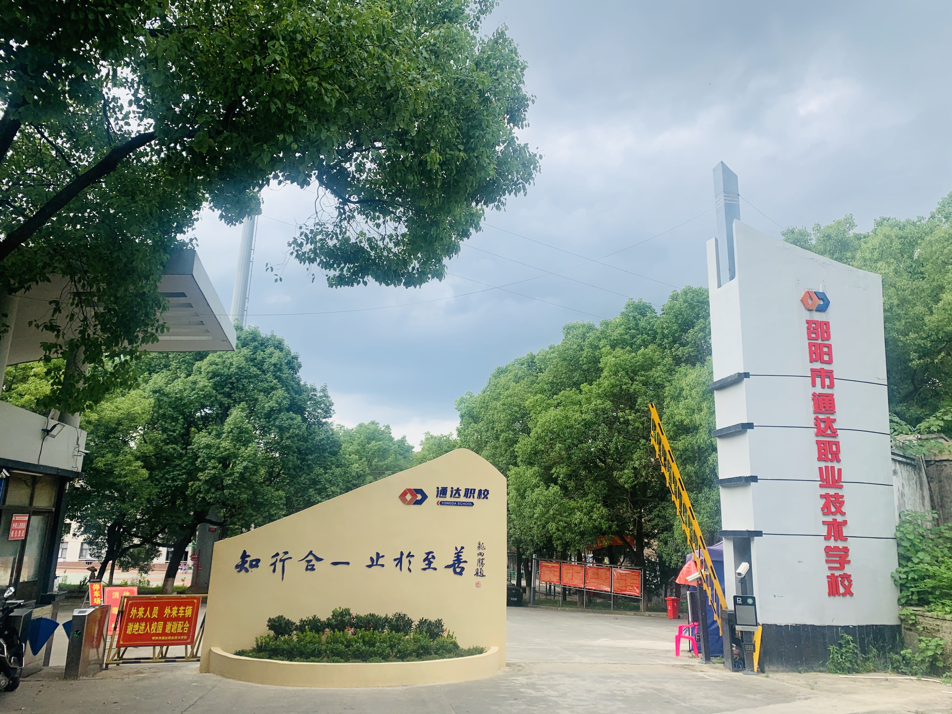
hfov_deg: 67.3
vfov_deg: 53.1
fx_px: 715
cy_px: 357
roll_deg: -1.8
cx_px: 476
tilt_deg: +15.0
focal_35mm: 26
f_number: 1.8
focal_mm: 4.25
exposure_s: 1/808
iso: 25
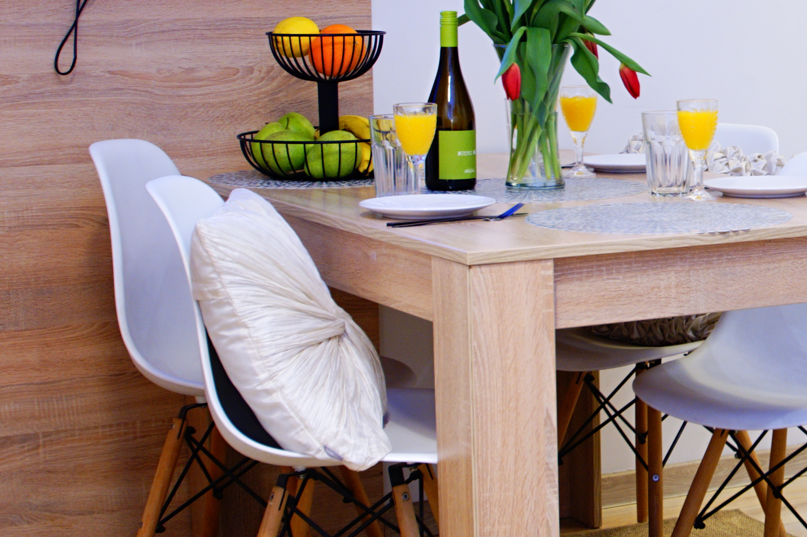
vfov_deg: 14.4
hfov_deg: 20.6
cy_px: 175
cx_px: 850
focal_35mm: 95
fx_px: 2128
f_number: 8
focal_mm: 24
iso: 100
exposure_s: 1.6
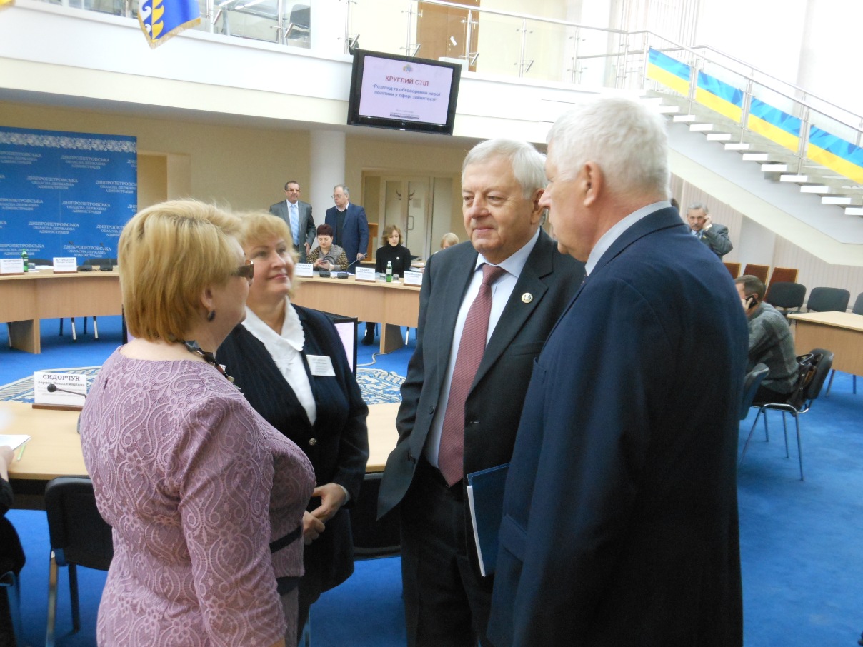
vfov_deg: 42.9
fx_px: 823
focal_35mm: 33
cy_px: 324
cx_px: 432
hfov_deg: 55.4
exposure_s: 1/13
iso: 400
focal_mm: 6
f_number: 3.5
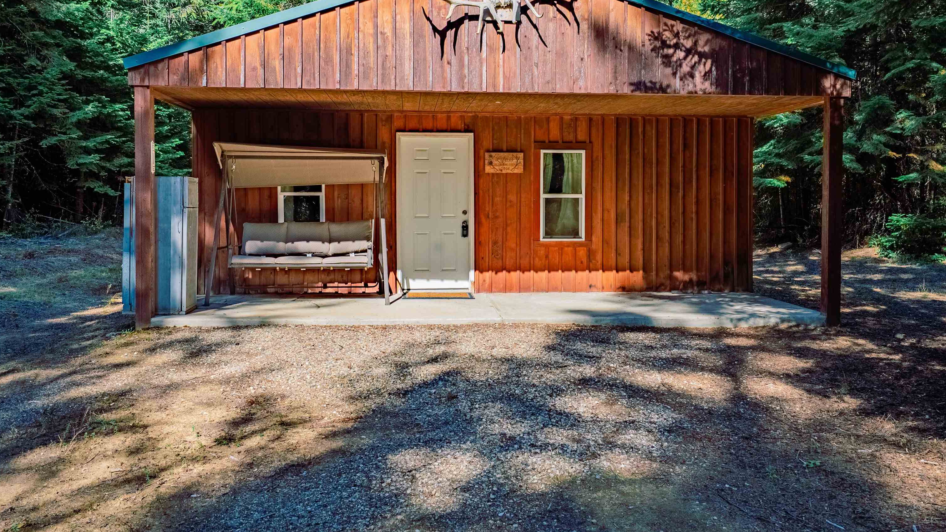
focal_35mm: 33
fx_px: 828
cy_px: 214
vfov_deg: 35.5
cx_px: 476
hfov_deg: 59.5
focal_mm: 31
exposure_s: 1/6400
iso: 400
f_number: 8
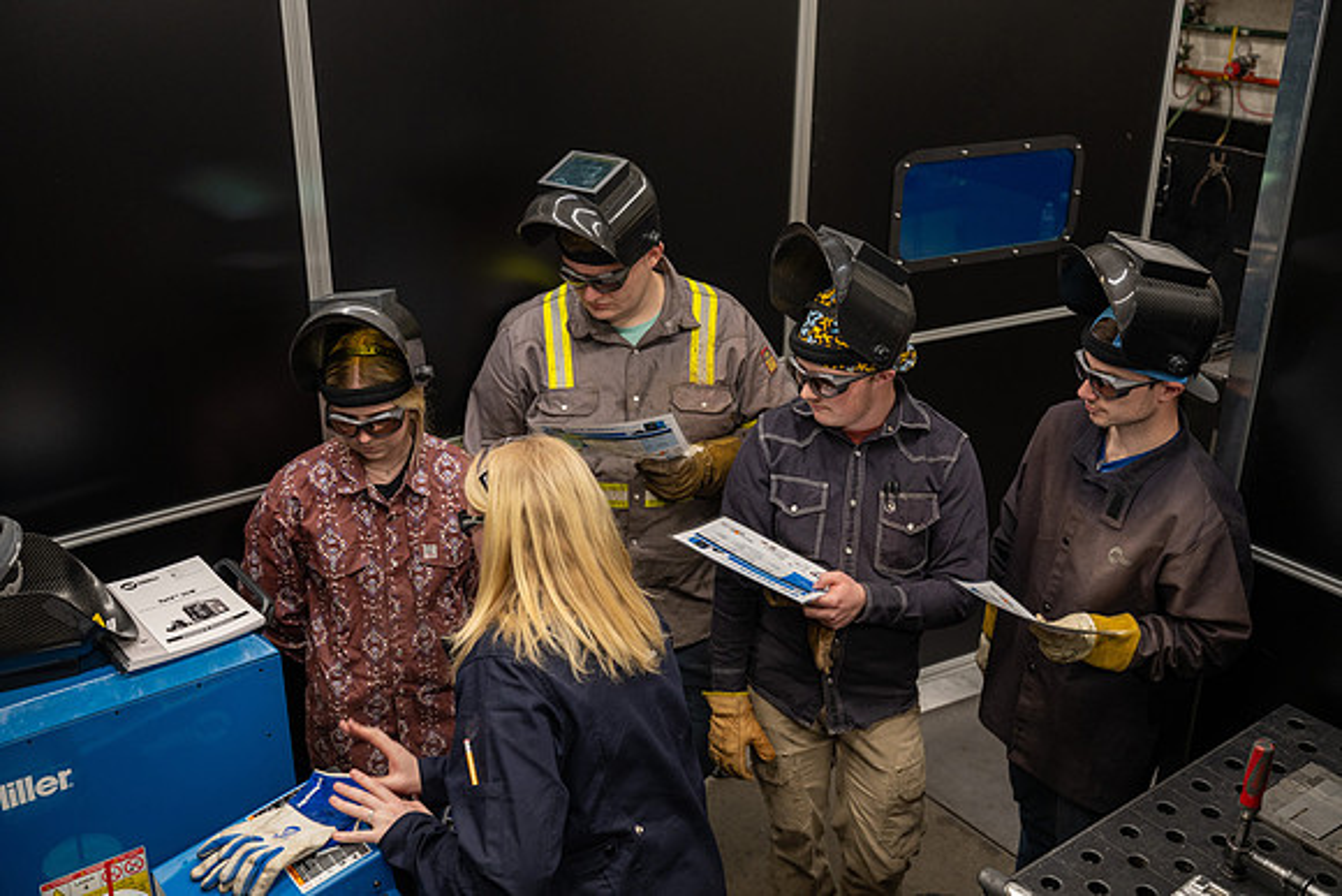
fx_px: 1342
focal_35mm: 36
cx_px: 671
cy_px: 448
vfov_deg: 36.9
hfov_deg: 53.1
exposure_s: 1/160
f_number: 3.5
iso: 800
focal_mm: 36
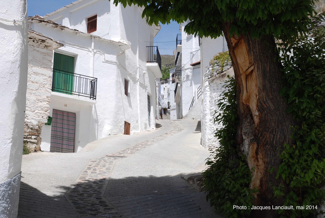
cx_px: 162
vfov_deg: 23.8
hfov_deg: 35.0
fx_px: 515
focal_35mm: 57
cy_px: 109
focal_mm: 38
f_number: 8
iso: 100
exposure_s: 1/250
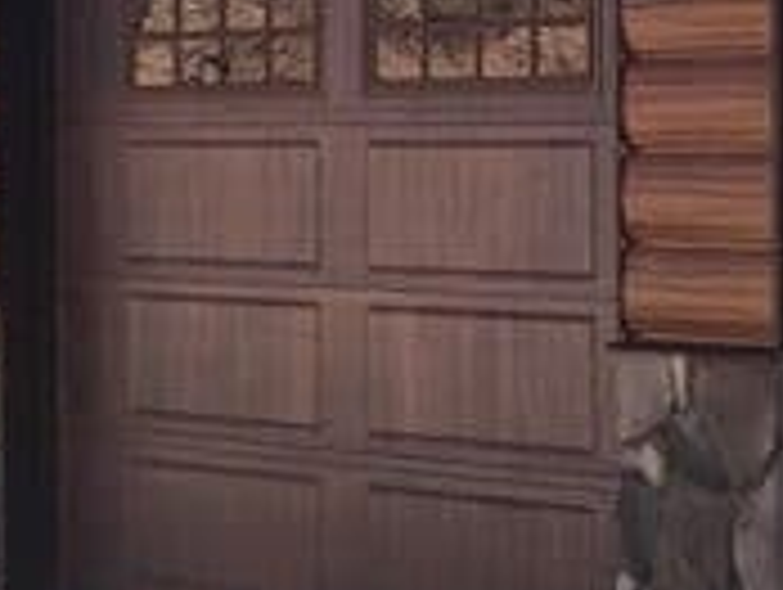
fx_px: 3466
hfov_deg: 11.9
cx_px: 1377
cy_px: 54
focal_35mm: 153
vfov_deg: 9.7
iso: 50
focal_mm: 4.25
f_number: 1.8
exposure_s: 1/1376
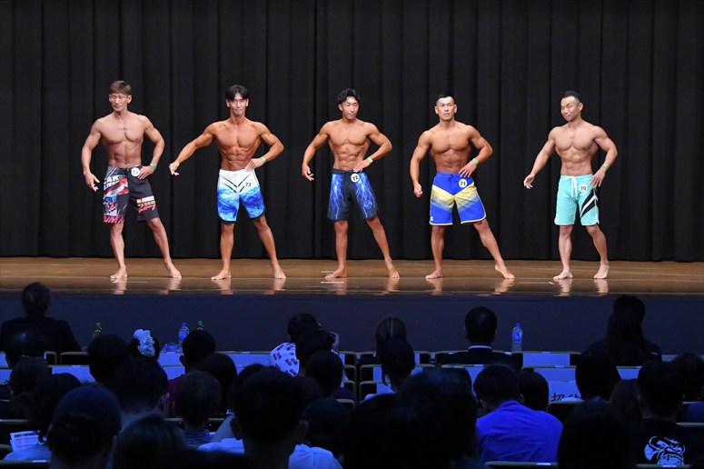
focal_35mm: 105
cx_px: 352
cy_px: 234
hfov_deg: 19.5
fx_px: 2052
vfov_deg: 13.0
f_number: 5.6
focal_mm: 70
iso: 8000
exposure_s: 1/400
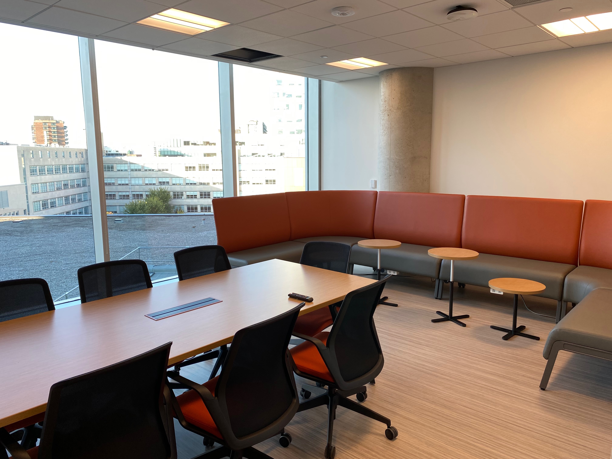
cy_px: 230
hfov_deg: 67.3
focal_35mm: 26
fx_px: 460
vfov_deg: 53.1
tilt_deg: -7.4
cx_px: 306
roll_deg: +0.0
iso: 32
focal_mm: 4.25
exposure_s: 1/120
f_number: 1.8
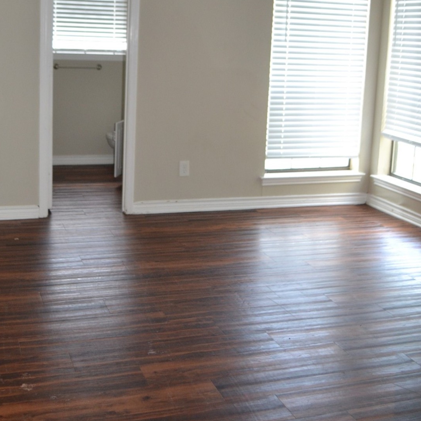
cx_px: 166
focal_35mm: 46
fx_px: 633
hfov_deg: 36.6
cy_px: 139
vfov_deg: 36.4
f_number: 3.5
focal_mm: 18
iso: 900
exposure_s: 1/60
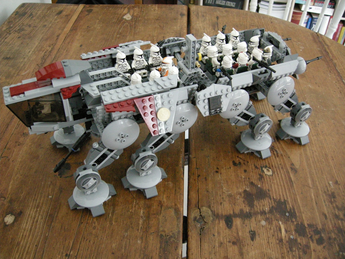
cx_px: 172
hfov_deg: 51.4
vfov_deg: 39.7
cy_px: 130
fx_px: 359
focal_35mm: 36
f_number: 2.7
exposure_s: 1/30
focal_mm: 7.5
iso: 536
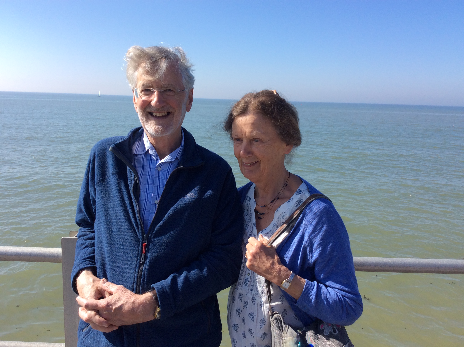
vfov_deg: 44.1
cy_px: 174
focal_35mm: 32
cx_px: 232
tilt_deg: -10.5
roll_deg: -1.4
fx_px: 428
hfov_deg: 56.9
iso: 32
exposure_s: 1/1192
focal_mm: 3.3
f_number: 2.4
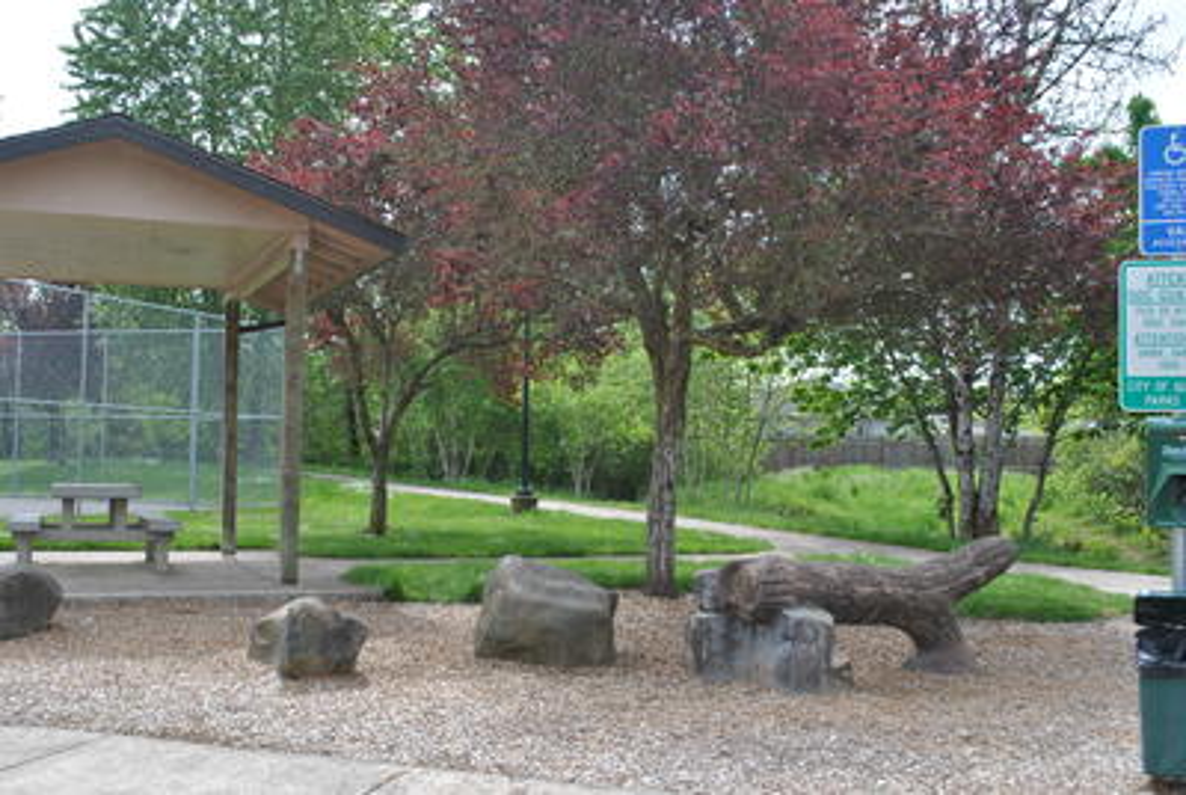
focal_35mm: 39
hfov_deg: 49.5
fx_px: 1287
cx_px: 593
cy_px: 398
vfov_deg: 34.3
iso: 100
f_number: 7.1
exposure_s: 1/200
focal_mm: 26
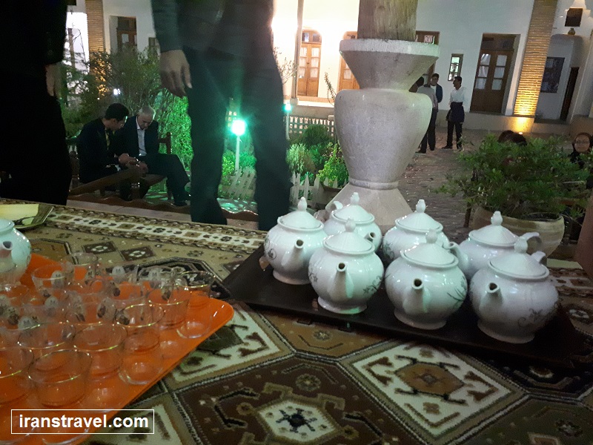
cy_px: 222
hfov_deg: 65.3
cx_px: 296
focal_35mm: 27
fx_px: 463
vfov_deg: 51.4
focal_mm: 3.6
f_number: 1.9
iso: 1000
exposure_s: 1/17
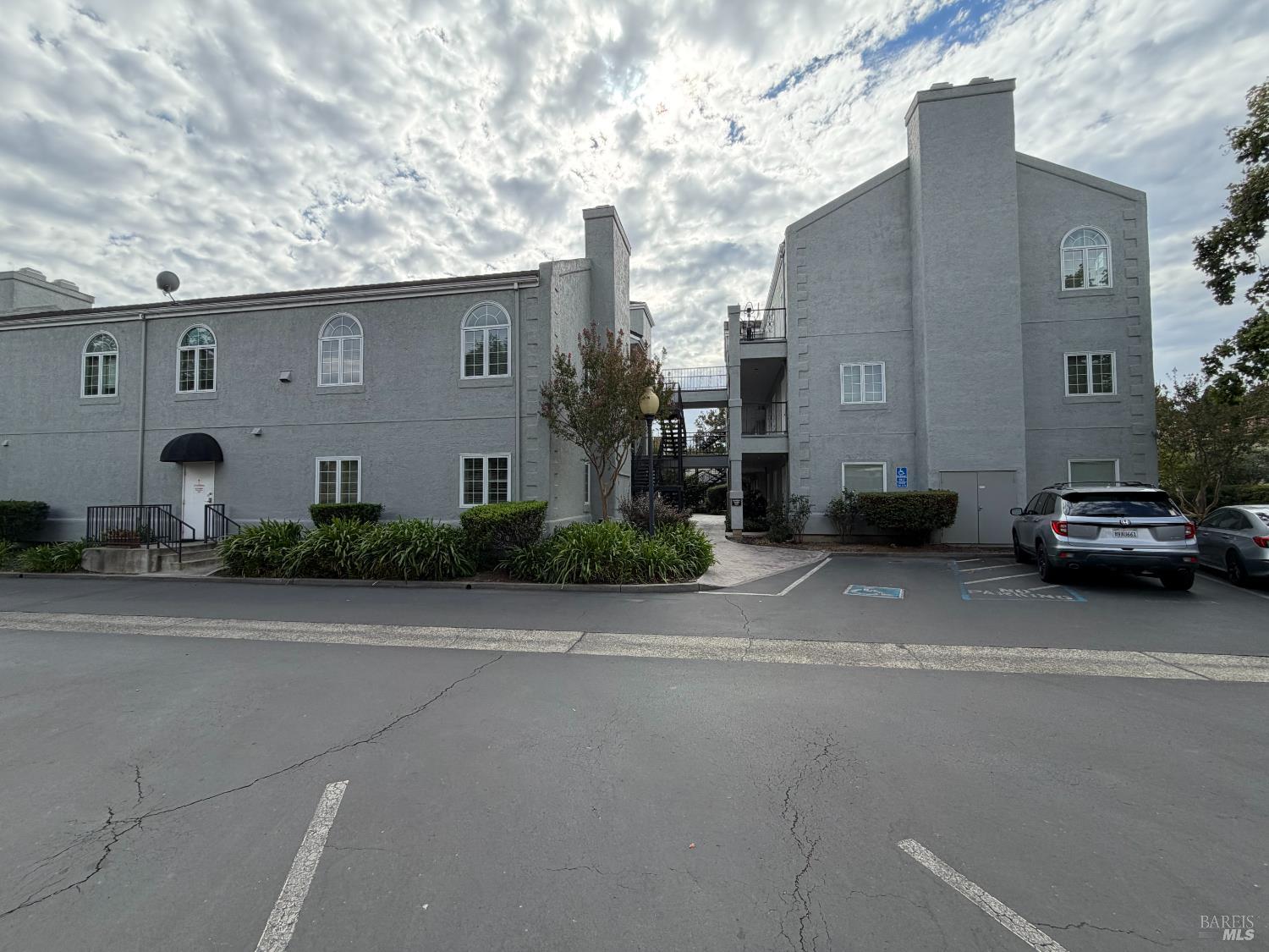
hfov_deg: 102.1
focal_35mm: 14
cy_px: 476
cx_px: 634
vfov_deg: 85.7
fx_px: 513
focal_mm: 2.22
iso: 40
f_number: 2.2
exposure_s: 1/770
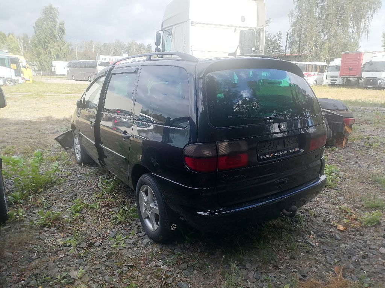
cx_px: 192
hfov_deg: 67.3
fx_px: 289
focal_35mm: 26
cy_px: 144
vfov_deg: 53.1
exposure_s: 1/363
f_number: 1.8
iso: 50
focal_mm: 4.25
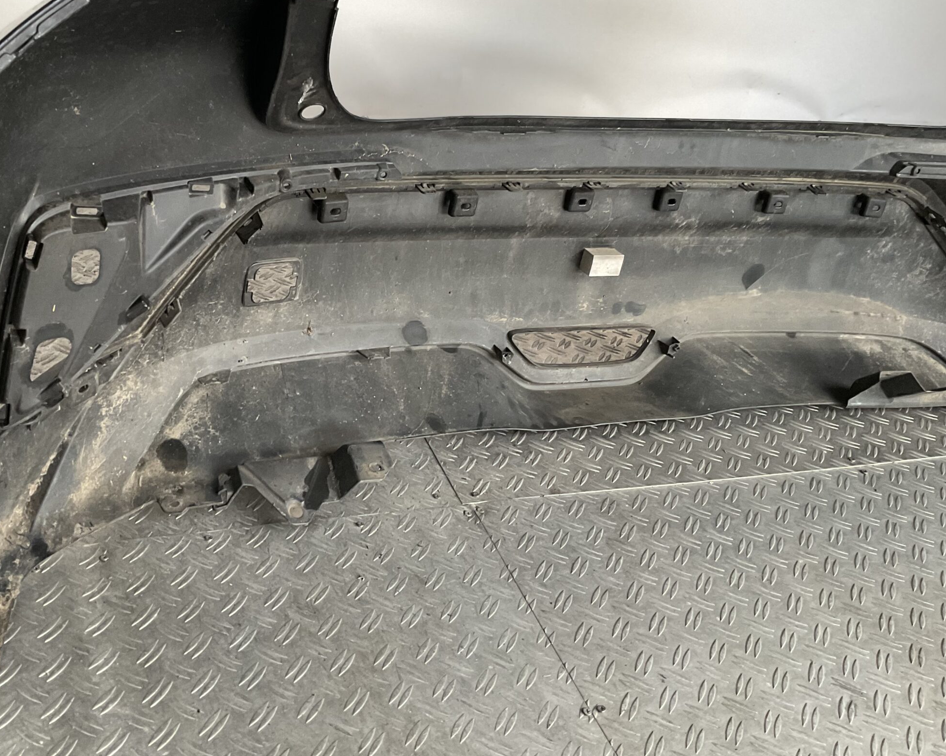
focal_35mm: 37
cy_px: 295
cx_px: 345
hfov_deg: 48.5
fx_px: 1036
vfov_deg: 39.9
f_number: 1.8
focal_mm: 3
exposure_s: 1/50
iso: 100
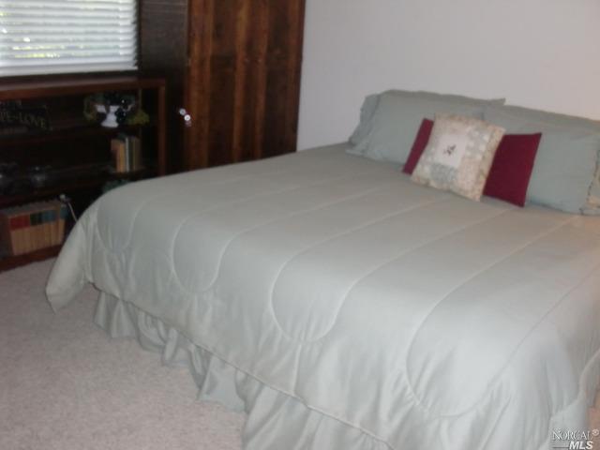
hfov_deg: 51.4
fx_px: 624
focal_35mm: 36
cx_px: 300
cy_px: 225
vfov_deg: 39.7
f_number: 2.8
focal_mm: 6.3
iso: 400
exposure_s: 1/60
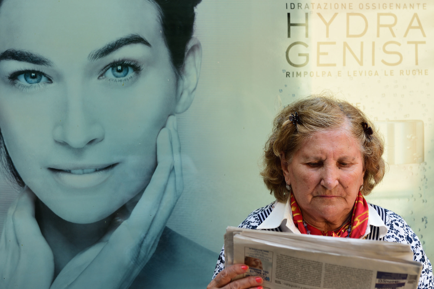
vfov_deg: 18.2
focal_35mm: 75
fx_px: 904
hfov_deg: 27.0
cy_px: 144
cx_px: 217
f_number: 4.5
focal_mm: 50
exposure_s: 1/20
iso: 100
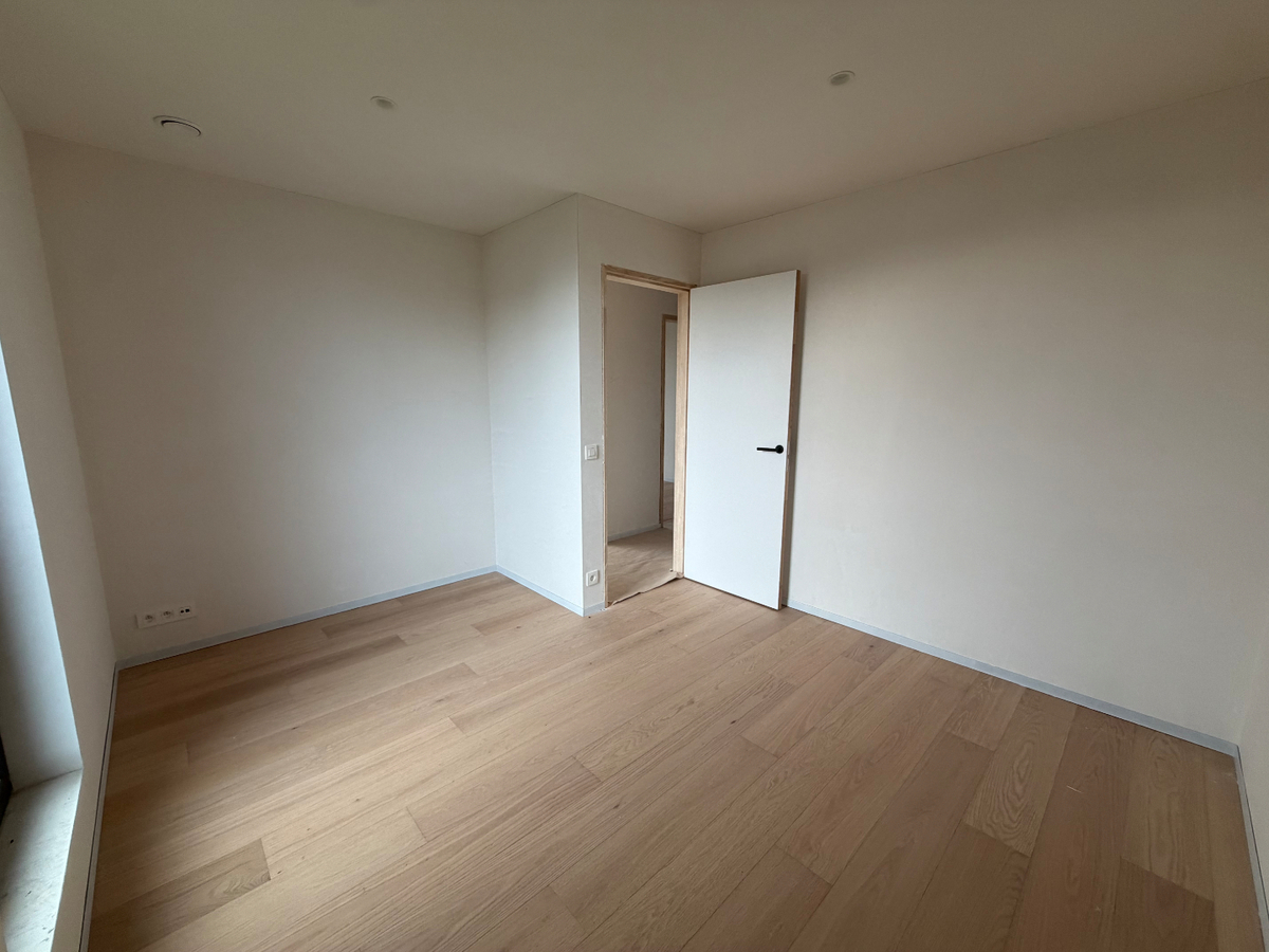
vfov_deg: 85.7
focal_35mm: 14
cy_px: 476
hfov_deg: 102.1
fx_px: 513
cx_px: 634
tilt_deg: -9.3
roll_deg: +0.1
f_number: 2.2
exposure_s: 1/121
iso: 250
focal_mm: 2.22
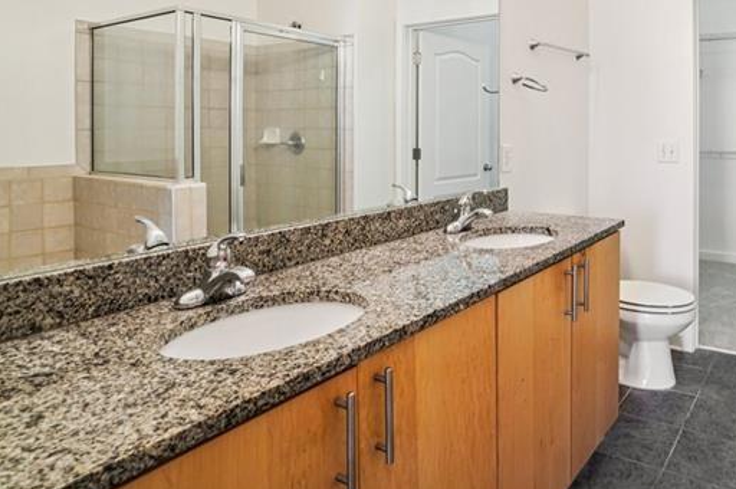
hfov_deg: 67.2
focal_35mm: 25
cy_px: 128
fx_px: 510
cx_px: 549
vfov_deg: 49.3
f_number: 8
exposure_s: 1/8
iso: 400
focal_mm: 16
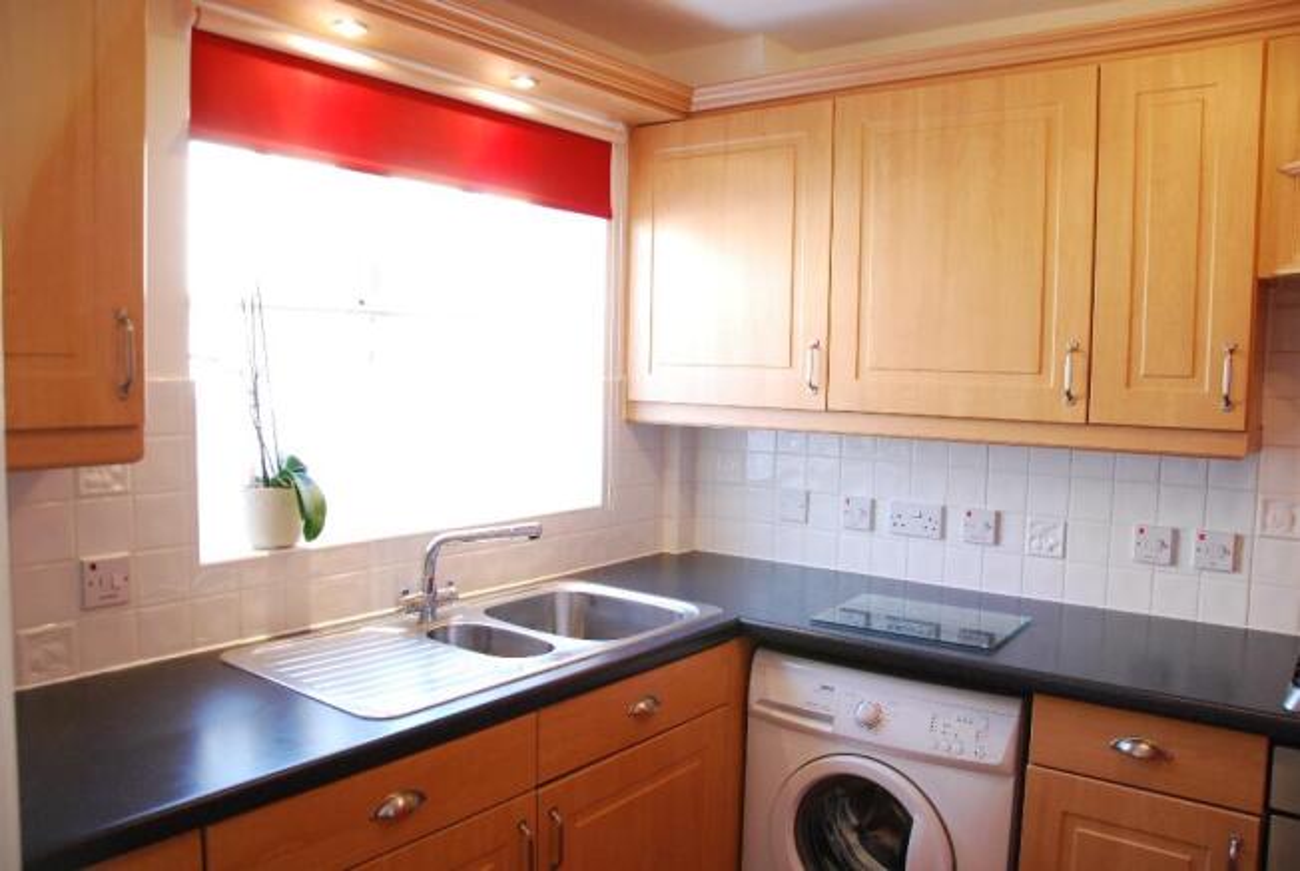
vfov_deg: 48.1
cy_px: 436
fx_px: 977
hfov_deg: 67.3
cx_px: 650
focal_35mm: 27
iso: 800
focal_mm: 18
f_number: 3.5
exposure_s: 1/40
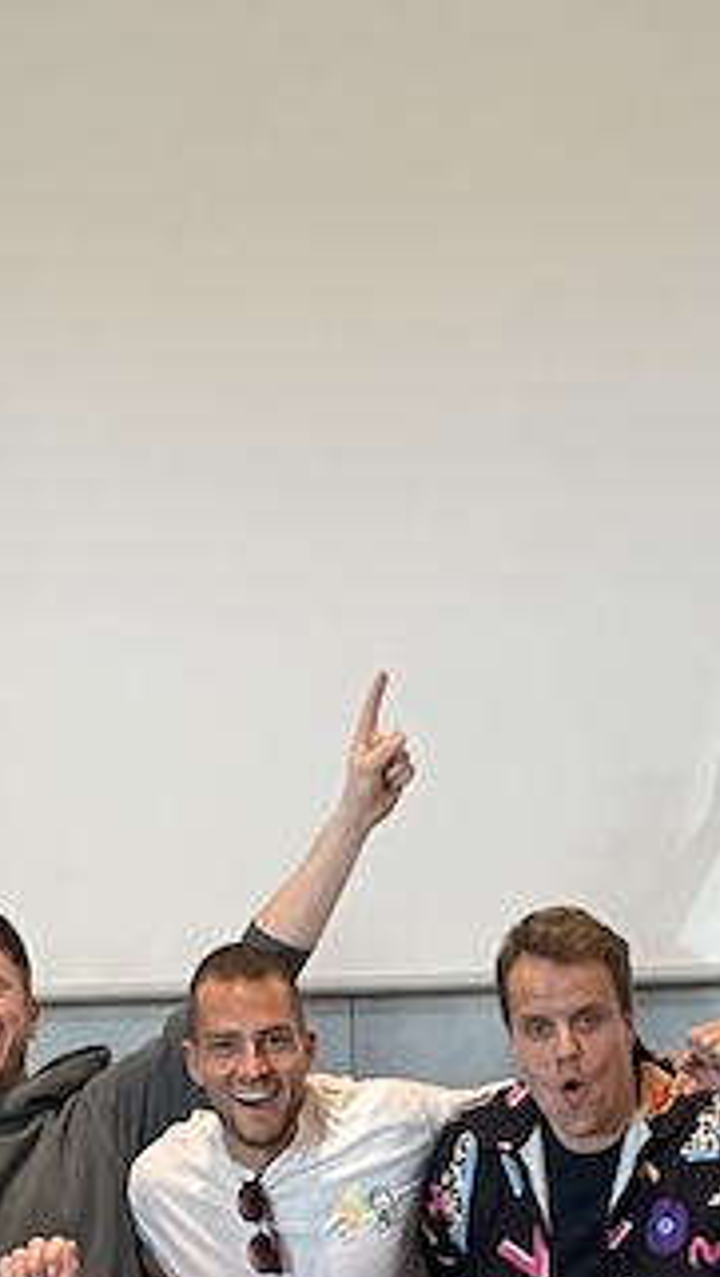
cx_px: 565
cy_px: 1963
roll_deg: +0.4
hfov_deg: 12.8
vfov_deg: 19.5
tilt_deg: -11.7
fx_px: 3185
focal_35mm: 94
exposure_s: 1/50
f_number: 1.6
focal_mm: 4.2
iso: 125
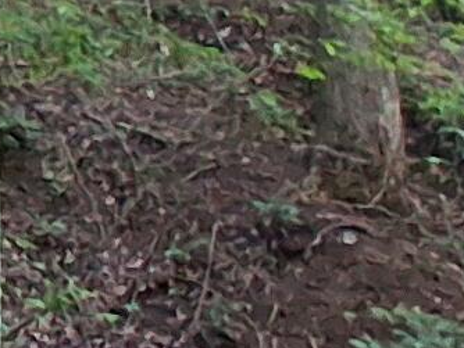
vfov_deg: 11.3
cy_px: 51
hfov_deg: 12.8
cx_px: -522
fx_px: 1757
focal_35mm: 131
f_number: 2.2
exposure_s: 1/40
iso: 400
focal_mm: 1.4
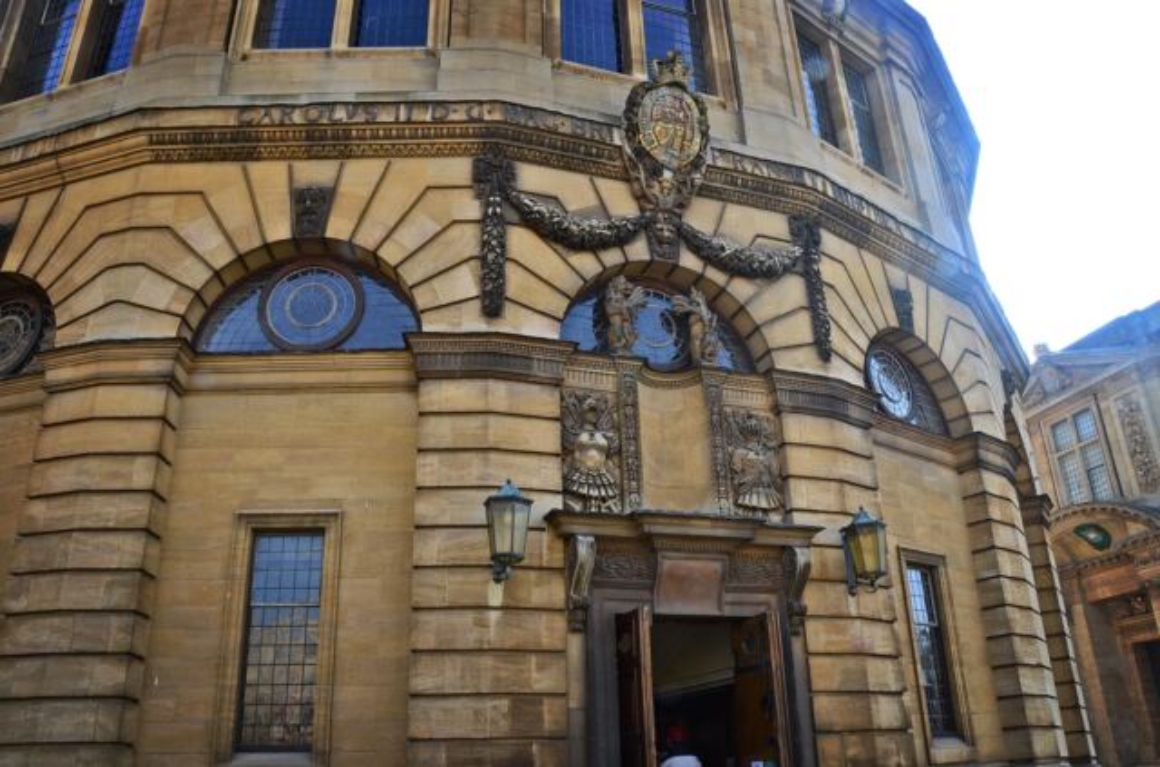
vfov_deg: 47.7
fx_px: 868
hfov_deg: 67.5
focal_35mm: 27
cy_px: 384
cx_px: 580
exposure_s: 1/20
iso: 200
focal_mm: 18
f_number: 22
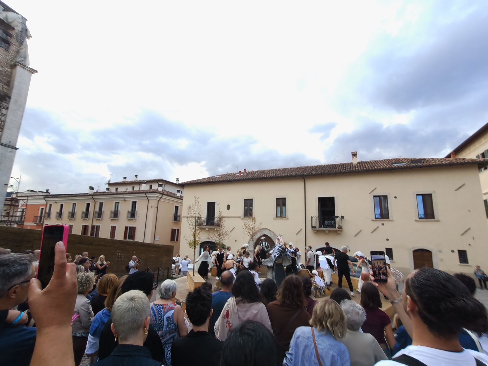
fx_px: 211
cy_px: 183
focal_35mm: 15
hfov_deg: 98.2
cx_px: 244
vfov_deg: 81.7
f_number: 2.2
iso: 64
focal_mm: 1.67
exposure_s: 1/100
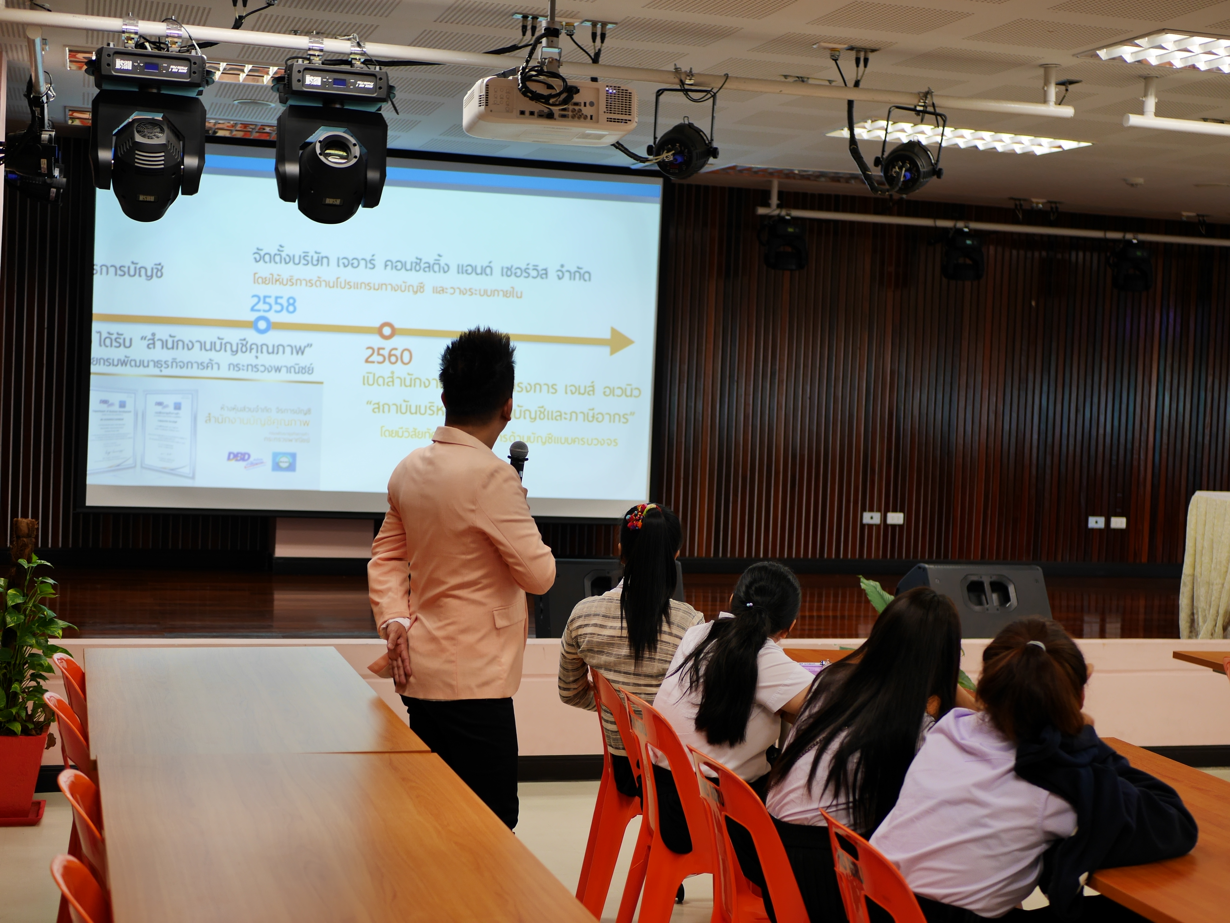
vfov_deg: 29.1
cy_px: 462
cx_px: 615
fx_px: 1777
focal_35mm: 50
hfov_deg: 38.2
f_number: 2
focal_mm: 25
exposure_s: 1/125
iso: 200
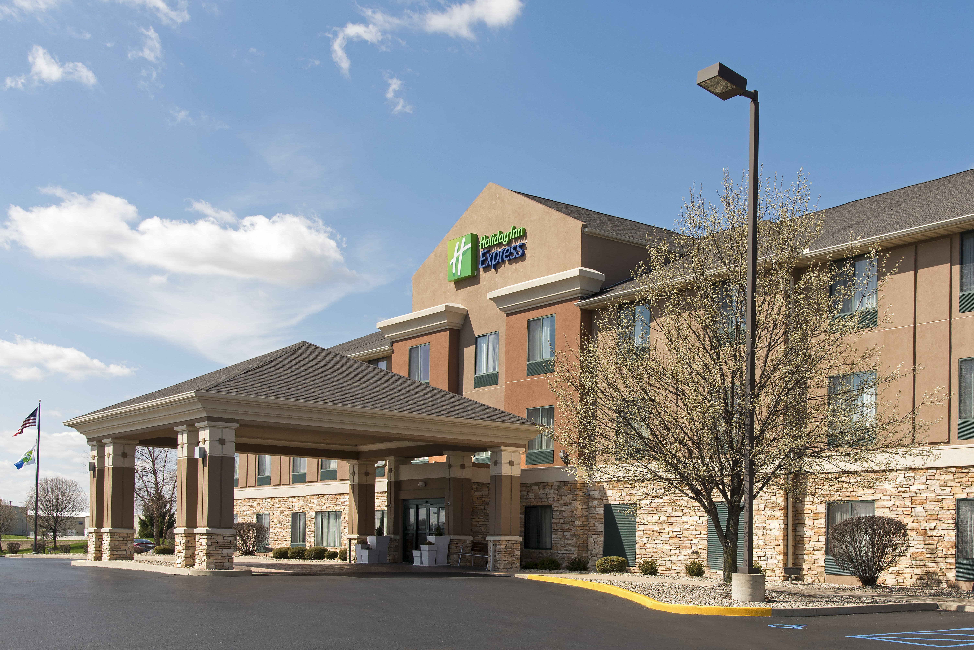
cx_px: 487
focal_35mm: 34
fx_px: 920
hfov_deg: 55.8
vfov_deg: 38.9
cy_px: 325
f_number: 10
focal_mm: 34
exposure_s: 1/250
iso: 100
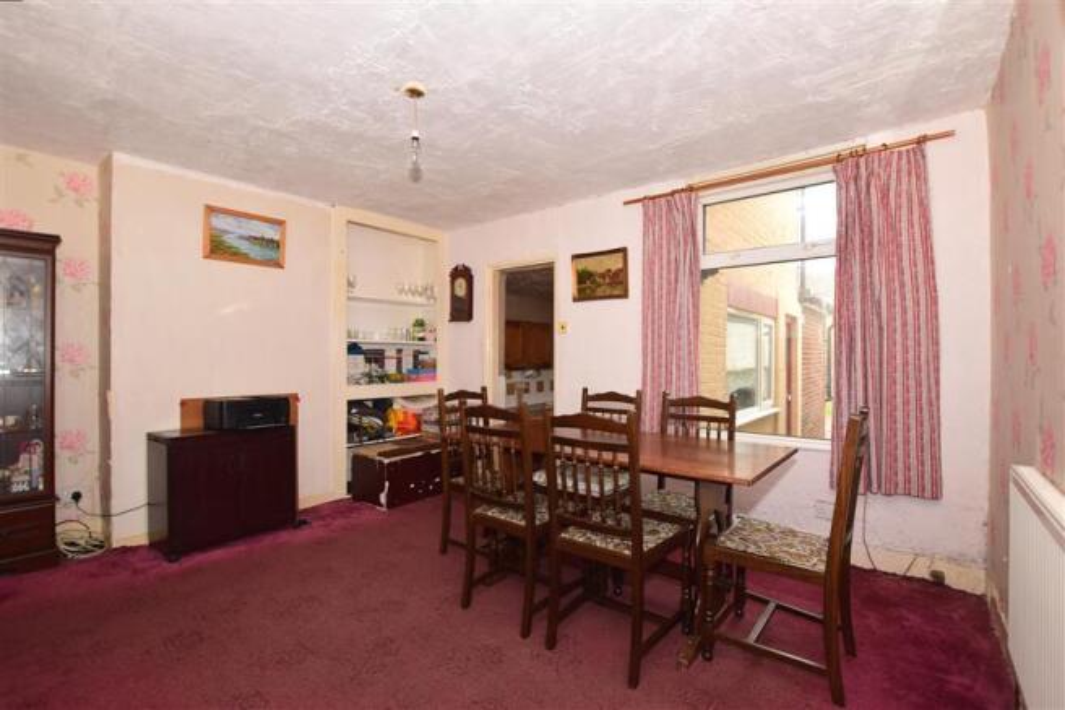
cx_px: 532
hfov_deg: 100.4
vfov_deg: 77.3
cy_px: 355
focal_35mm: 15
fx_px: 444
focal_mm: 10
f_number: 7.1
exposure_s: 1/200
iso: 400
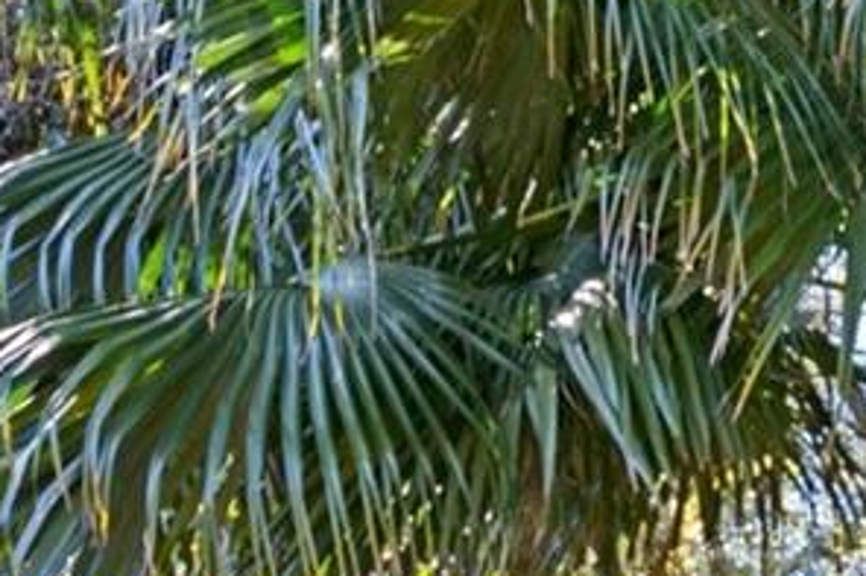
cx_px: 1723
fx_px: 2212
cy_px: 912
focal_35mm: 92
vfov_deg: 13.8
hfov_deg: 16.7
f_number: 8
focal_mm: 17
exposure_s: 1/10
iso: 320
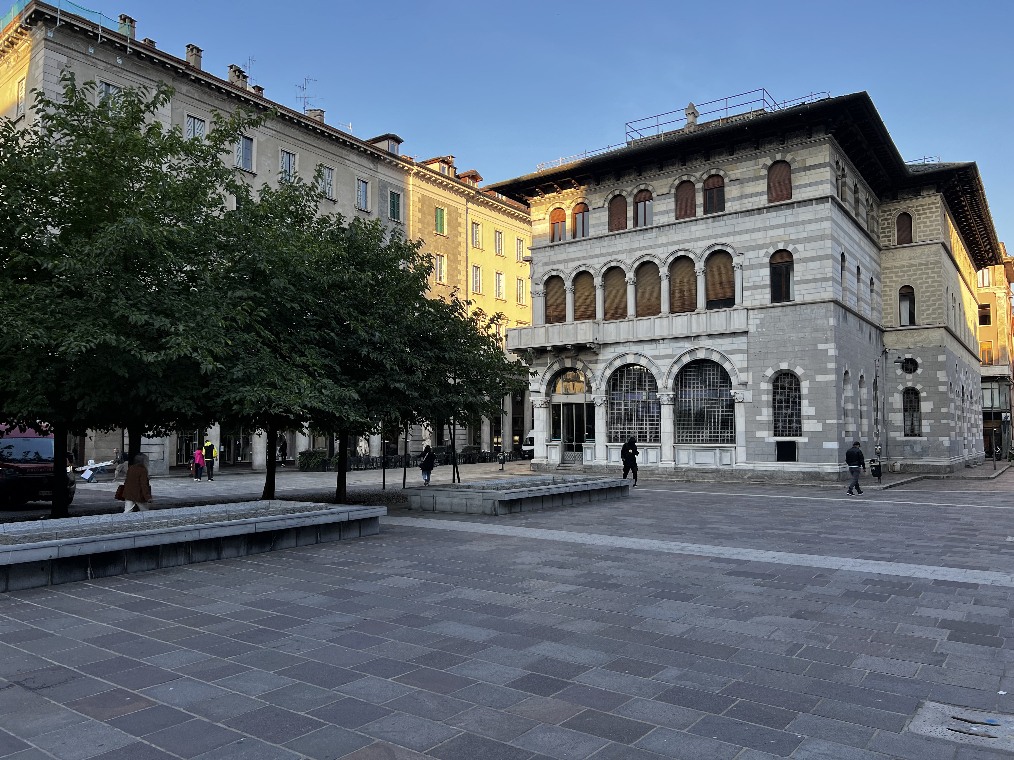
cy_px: 380
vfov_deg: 53.1
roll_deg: +0.3
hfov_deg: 67.3
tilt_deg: +3.9
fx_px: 762
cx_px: 507
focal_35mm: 26
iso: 50
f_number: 1.5
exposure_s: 1/531
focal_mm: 5.7
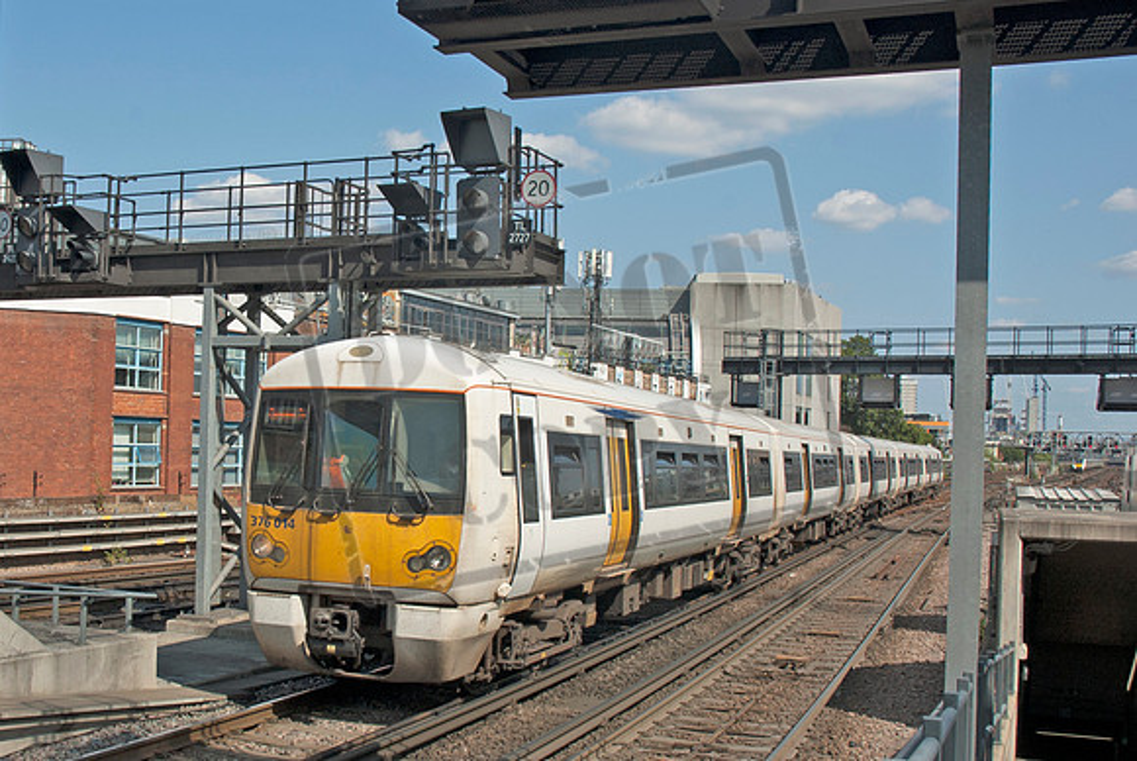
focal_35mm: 33
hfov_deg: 57.2
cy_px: 380
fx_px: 1043
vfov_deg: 40.1
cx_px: 568
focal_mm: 22
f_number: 9
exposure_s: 1/320
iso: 200
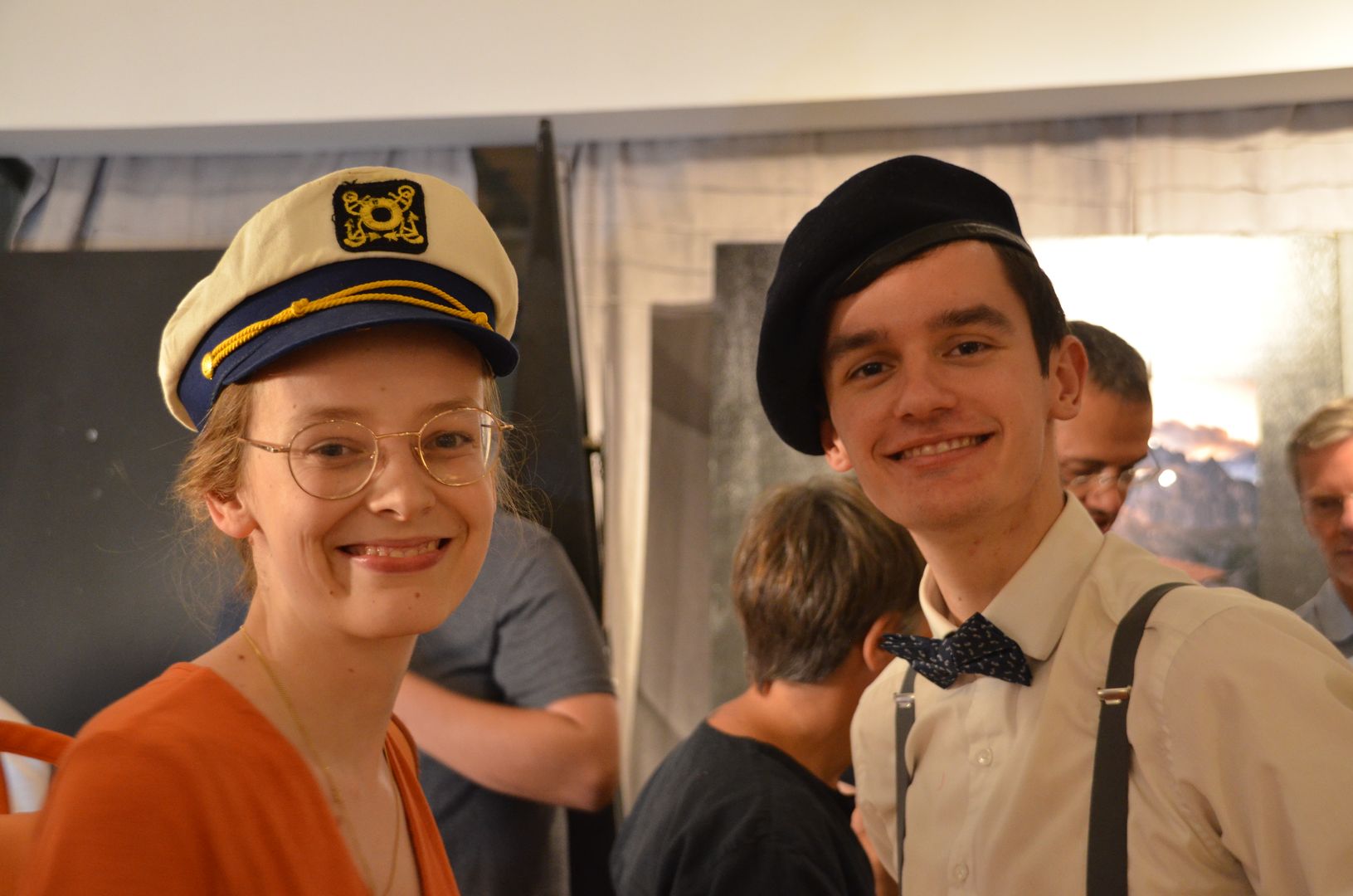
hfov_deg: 39.0
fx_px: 1913
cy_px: 448
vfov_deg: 26.4
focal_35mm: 51
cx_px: 676
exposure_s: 1/20
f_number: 4.5
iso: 1600
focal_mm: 34
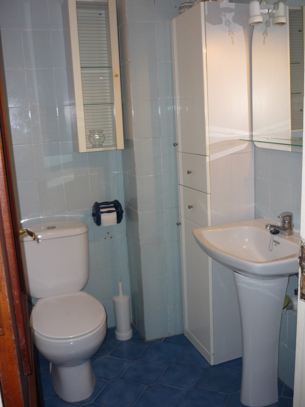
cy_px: 204
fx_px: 388
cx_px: 152
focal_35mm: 33
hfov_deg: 42.9
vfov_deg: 55.4
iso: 100
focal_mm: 5.5
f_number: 2.8
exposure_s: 1/30
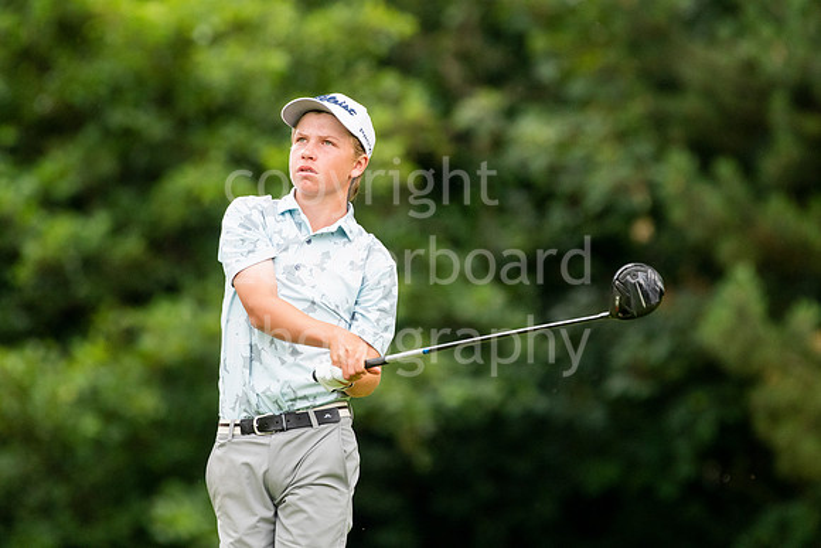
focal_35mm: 615
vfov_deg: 2.2
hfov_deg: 3.4
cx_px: 410
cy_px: 274
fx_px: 14028
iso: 1600
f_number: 5.6
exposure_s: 1/1250
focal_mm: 410
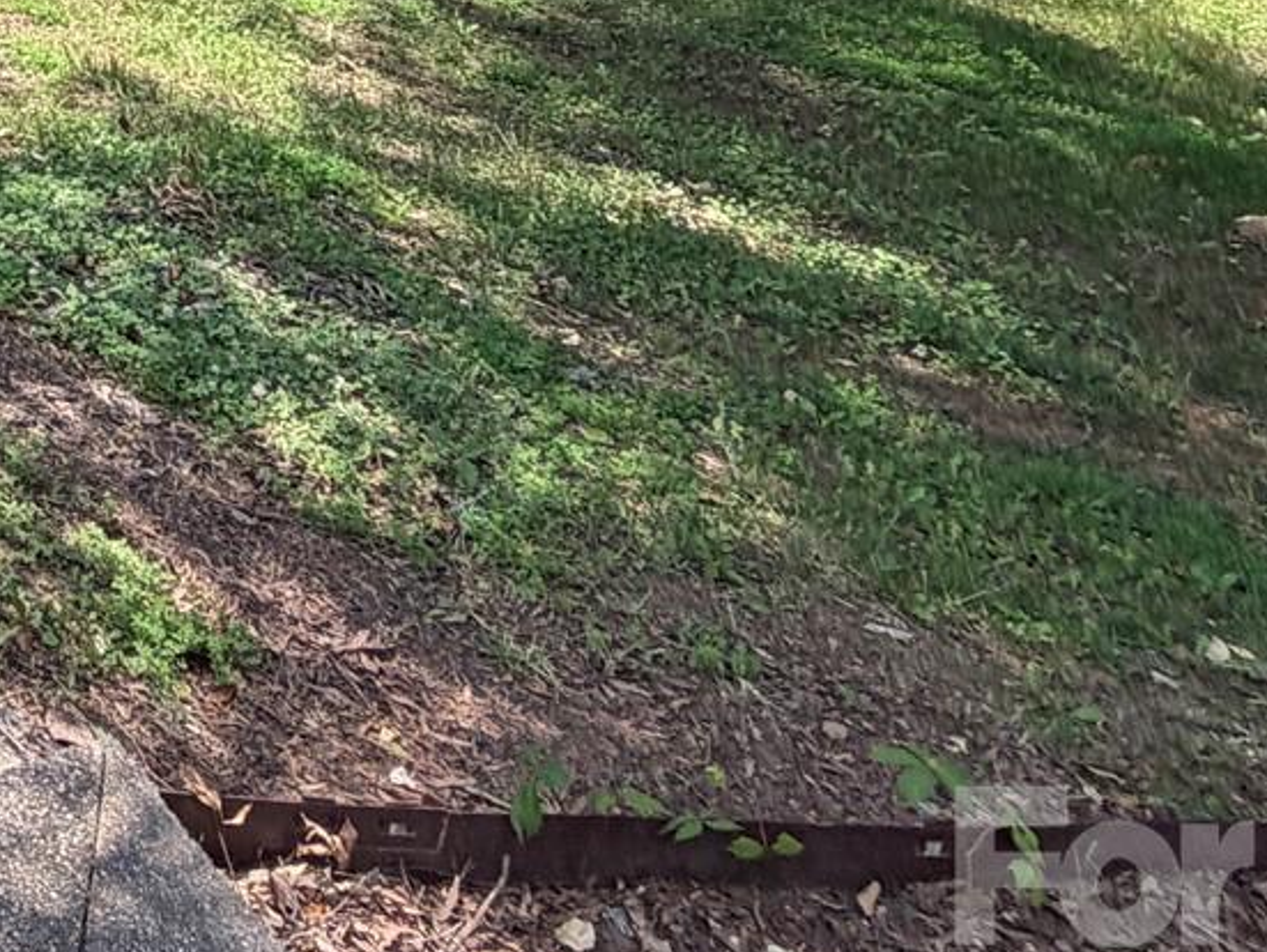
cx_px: -667
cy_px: -529
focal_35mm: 52
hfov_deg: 26.1
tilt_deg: -6.2
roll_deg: +1.7
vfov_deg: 22.3
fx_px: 1905
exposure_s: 1/502
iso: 50
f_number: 2.2
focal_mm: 2.22
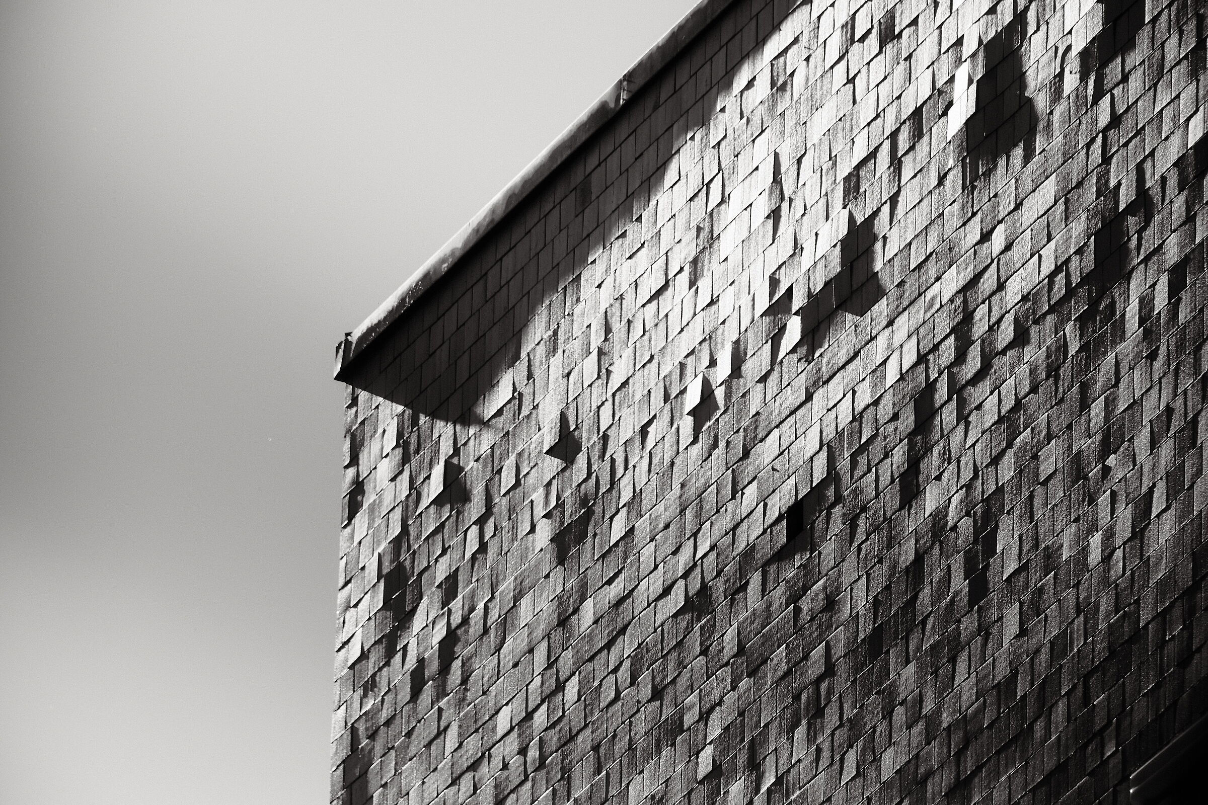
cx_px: 604
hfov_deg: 4.6
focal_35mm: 450
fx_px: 15099
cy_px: 402
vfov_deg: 3.1
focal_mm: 300
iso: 800
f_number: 7.1
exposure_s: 1/2900
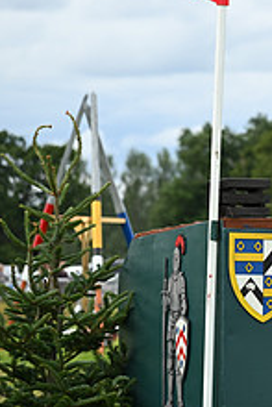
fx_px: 3281
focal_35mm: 290
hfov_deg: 4.7
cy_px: 97
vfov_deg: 7.1
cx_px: 488
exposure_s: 1/1250
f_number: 4.5
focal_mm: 110
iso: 640
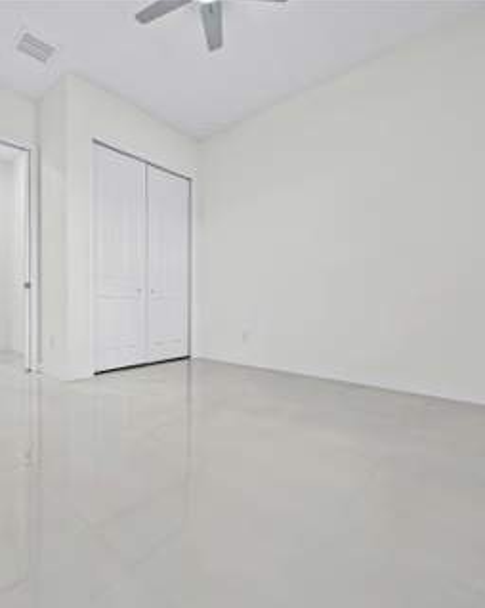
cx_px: 181
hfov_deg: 75.6
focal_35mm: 17
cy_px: 304
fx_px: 305
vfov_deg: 89.7
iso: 200
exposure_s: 1/3
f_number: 9
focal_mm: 12
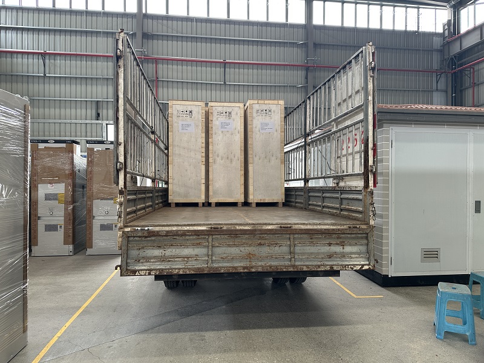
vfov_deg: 56.8
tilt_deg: -0.1
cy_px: 182
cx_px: 242
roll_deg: -0.3
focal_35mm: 24
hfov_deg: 71.6
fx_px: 336
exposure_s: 1/121
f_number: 1.78
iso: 100
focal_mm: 6.86
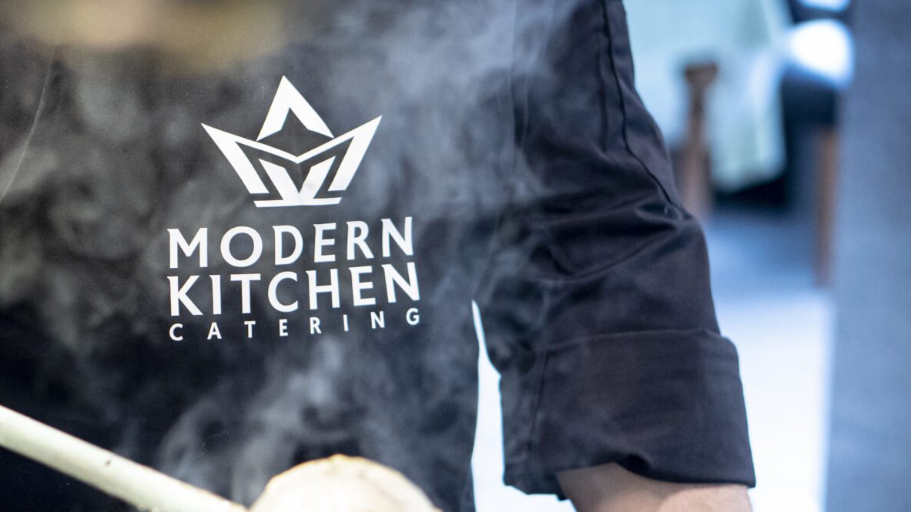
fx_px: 3285
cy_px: 475
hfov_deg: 15.7
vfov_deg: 8.9
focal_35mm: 136
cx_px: 178
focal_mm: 50
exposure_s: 1/160
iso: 1600
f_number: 2.2
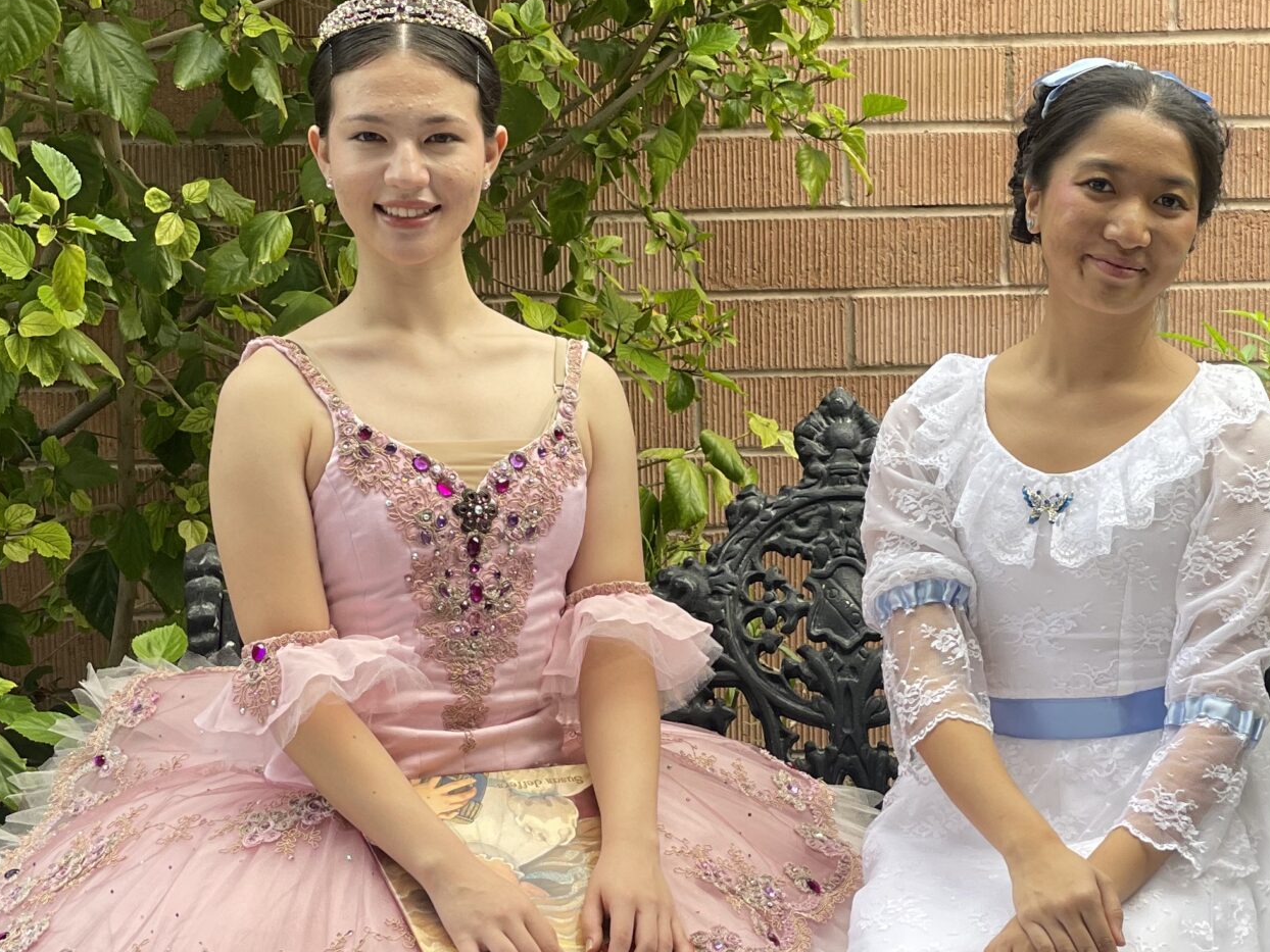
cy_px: 838
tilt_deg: -13.7
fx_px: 3926
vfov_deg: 13.7
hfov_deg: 18.4
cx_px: 762
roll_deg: +1.1
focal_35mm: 107
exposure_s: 1/120
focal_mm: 6
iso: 25
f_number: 2
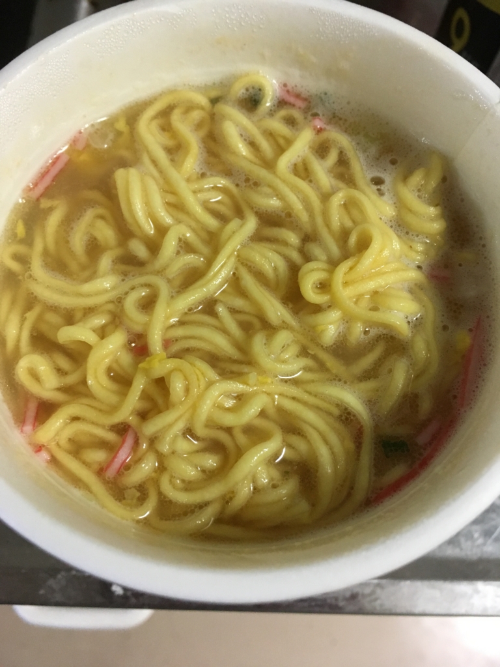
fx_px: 559
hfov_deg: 48.2
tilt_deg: -70.4
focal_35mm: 29
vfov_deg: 61.7
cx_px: 250
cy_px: 334
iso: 160
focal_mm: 4.15
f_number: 2.2
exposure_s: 1/30
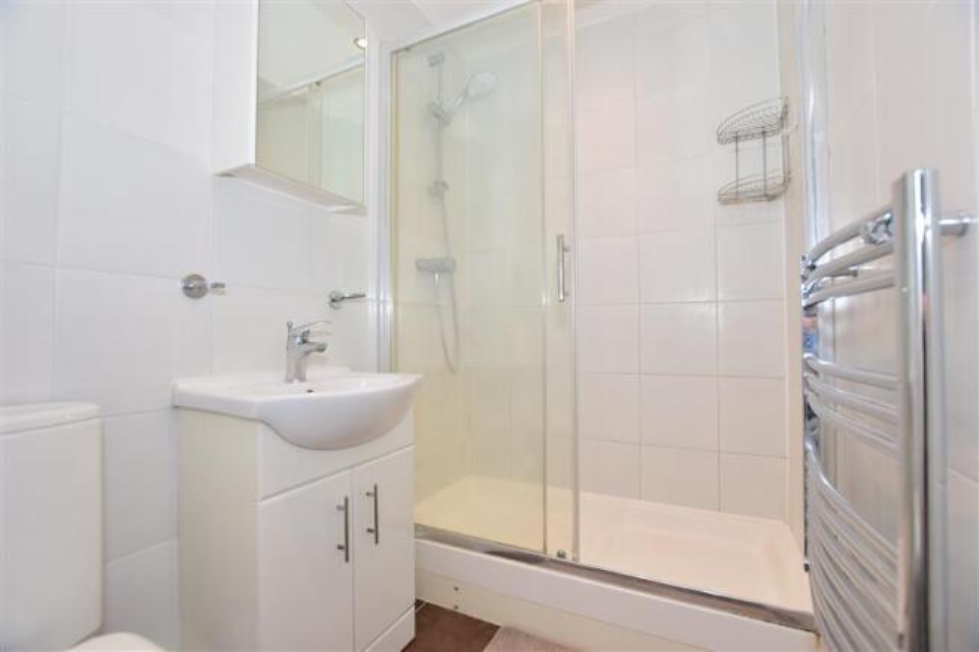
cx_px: 490
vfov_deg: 77.3
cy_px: 326
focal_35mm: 15
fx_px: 408
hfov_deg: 100.4
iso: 200
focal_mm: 10
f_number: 5
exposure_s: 1/60
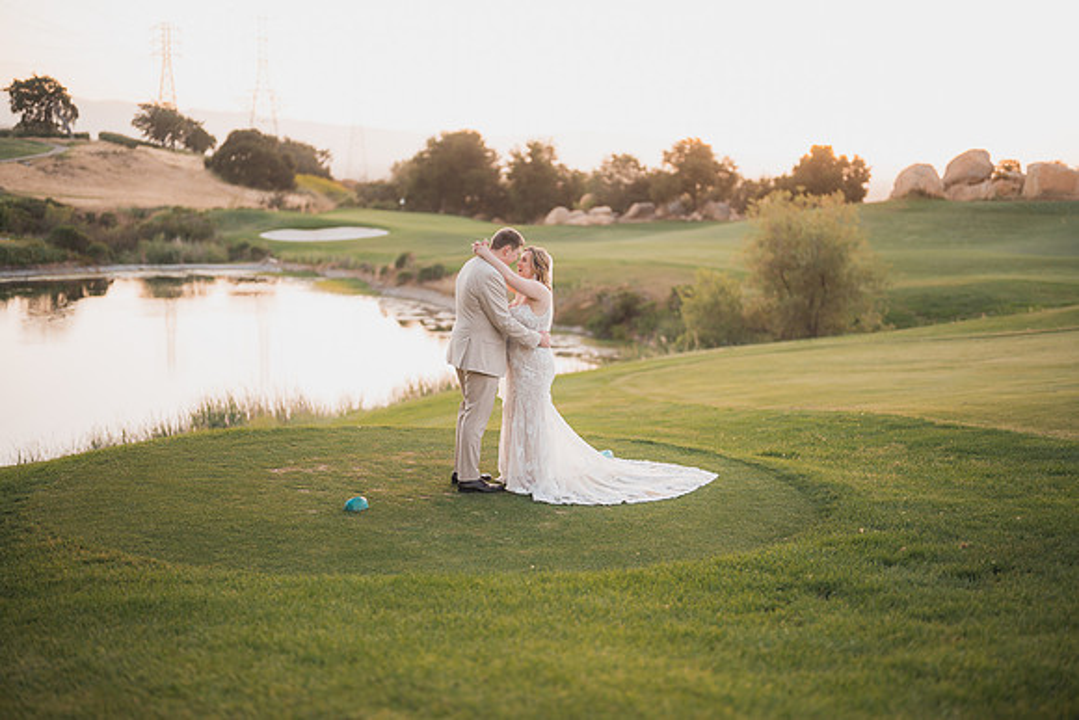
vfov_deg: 27.0
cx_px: 540
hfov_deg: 39.6
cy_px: 360
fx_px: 1499
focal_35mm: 50
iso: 125
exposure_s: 1/200
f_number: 1.2
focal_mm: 50
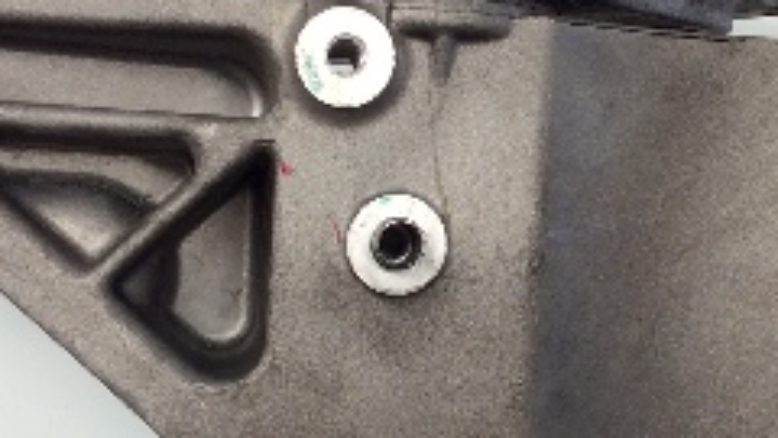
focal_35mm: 93
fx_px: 1919
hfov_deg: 22.9
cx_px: 434
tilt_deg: -59.9
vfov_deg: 13.0
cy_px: 247
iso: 40
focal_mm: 3.3
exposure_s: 1/60
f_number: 2.4
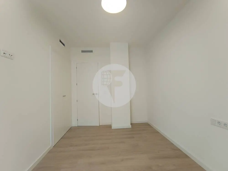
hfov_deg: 94.5
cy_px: 86
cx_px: 114
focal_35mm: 16
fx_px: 105
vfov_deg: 78.1
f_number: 2.2
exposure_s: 1/50
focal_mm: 1.65
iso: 187
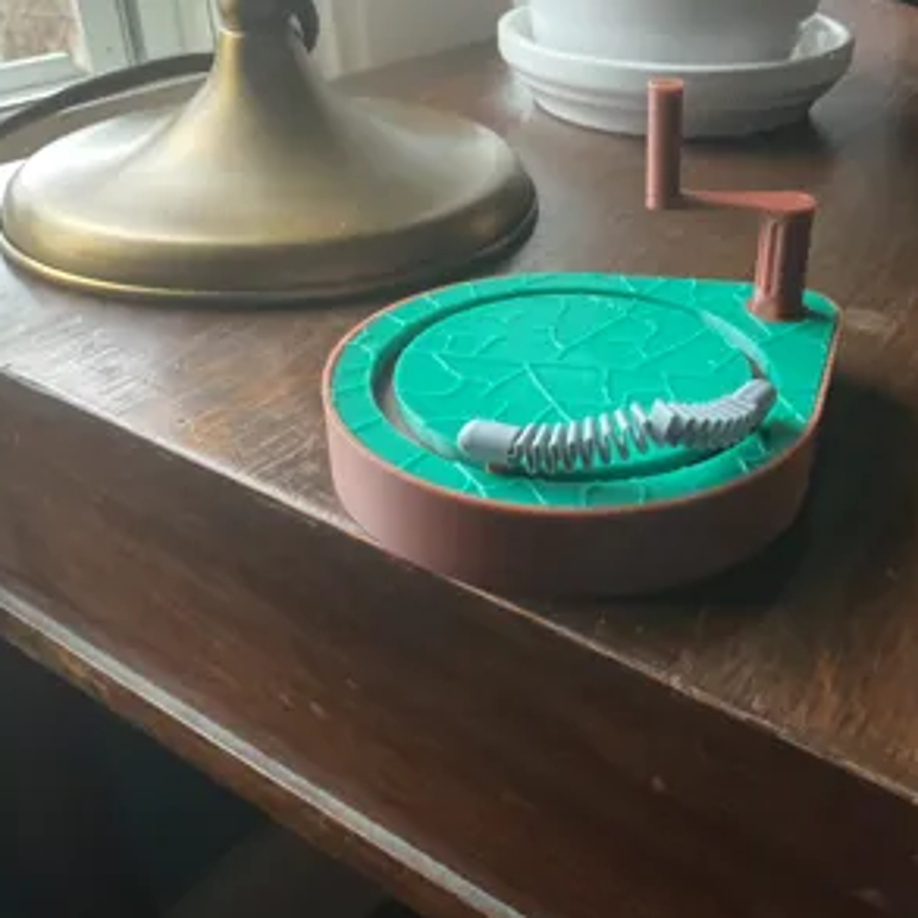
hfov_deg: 46.6
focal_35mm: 35
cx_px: 595
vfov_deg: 47.2
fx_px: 1050
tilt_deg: -36.1
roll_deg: -1.6
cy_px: 467
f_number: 1.8
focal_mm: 3
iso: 500
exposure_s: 1/30
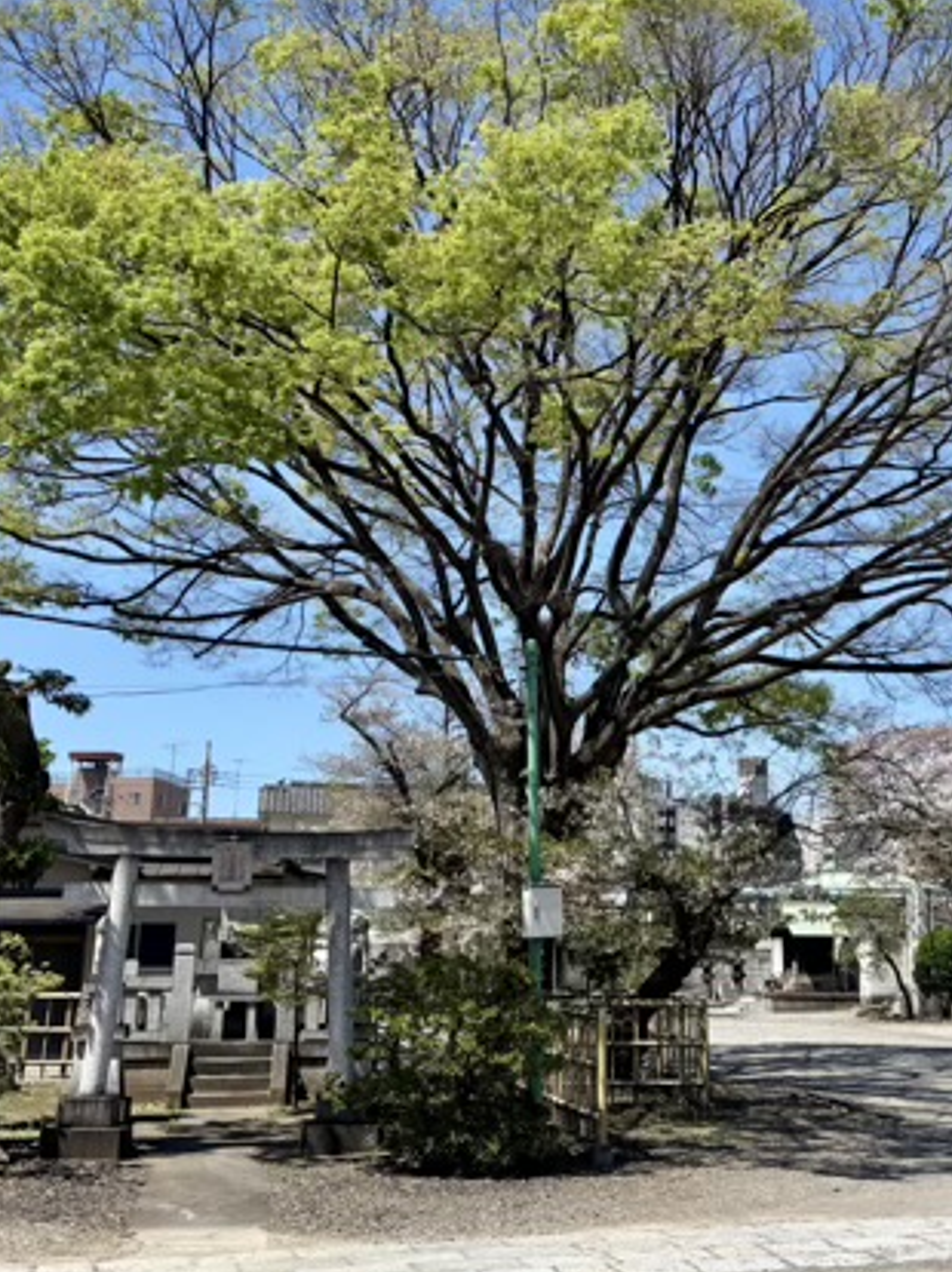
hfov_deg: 32.7
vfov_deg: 42.7
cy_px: 502
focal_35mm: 44
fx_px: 1615
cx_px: 605
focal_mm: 5.96
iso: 50
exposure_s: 1/2639
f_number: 1.6
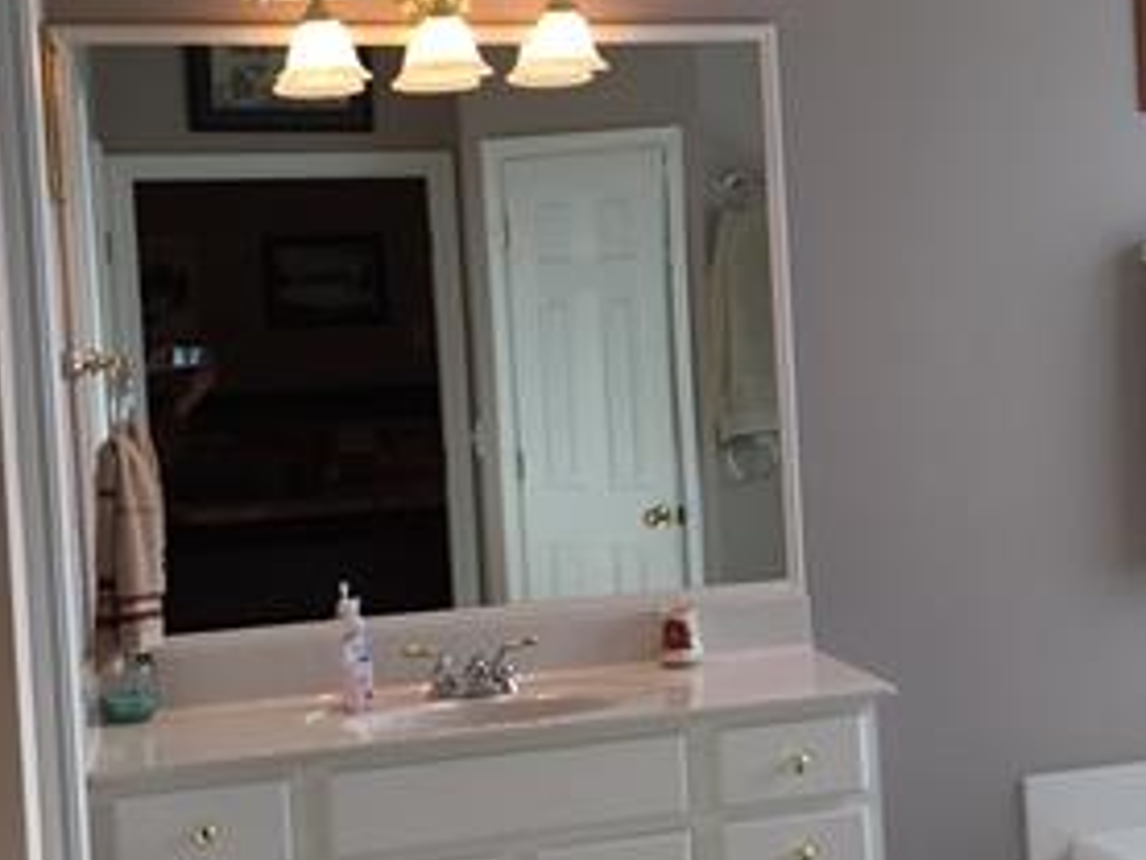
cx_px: 968
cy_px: 397
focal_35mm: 67
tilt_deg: -1.5
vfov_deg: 21.9
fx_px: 2219
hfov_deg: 28.2
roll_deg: +2.3
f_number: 2.2
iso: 40
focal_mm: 4.15
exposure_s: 1/120
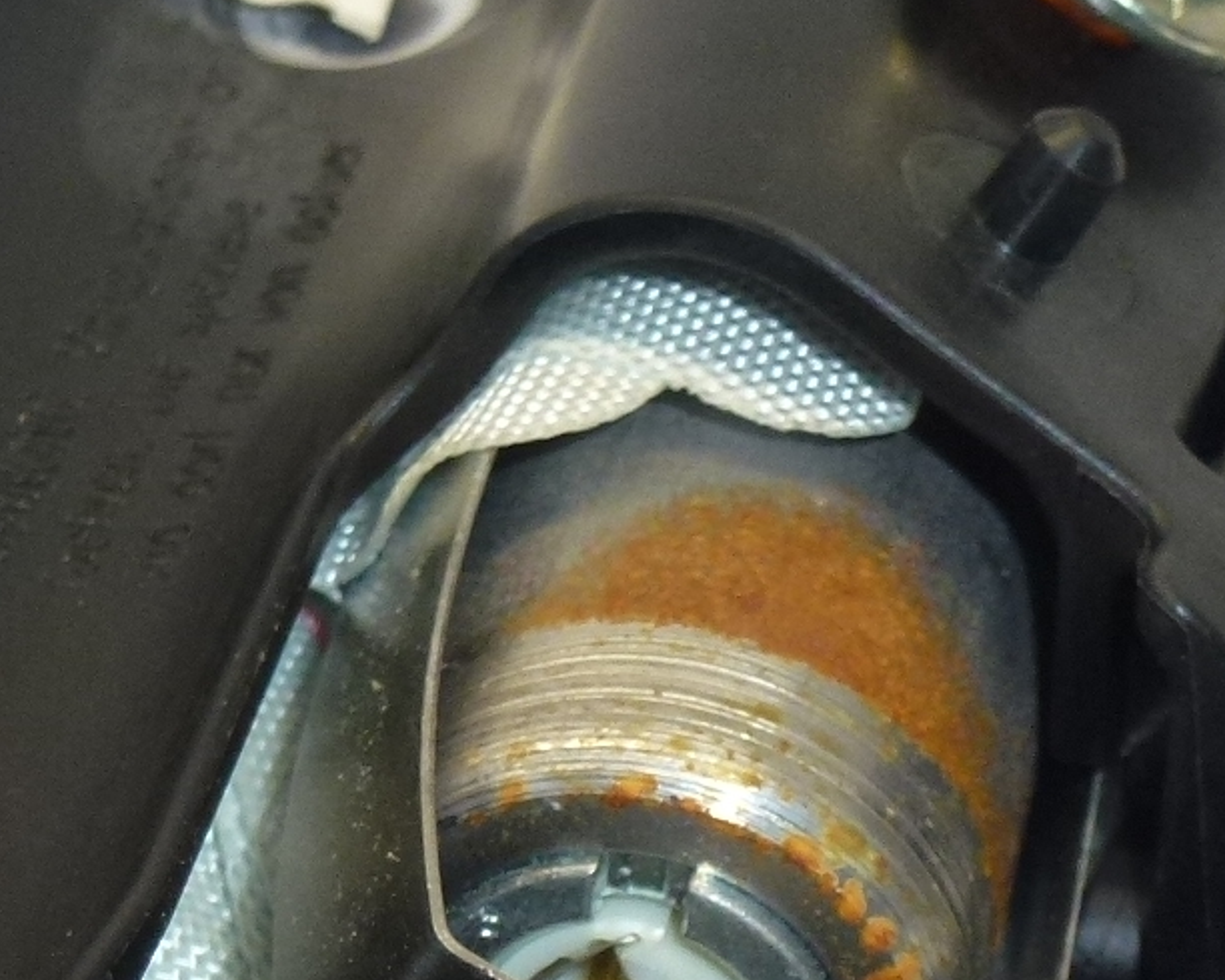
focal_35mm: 160
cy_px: 1180
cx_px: 711
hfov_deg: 12.0
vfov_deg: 9.5
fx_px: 5803
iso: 200
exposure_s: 1/60
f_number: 4.1
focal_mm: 8.7
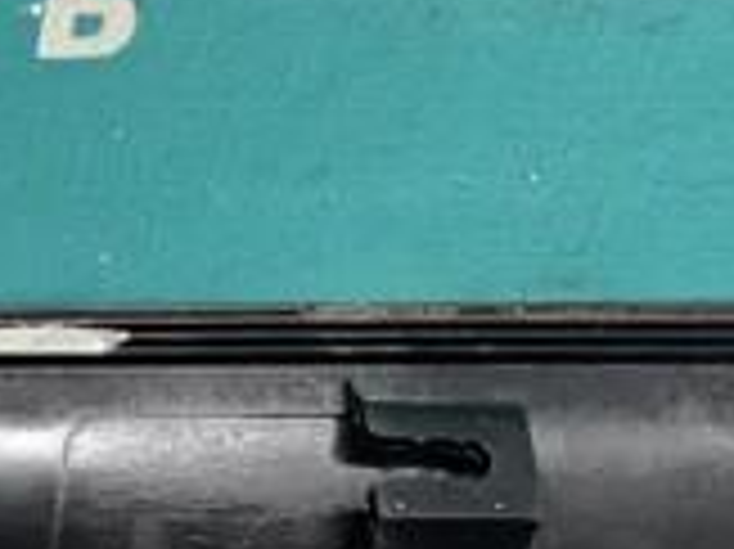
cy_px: 720
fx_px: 2161
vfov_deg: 13.9
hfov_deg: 16.8
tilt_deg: -52.2
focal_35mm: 102
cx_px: -477
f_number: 1.6
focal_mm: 4.2
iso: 160
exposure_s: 1/50
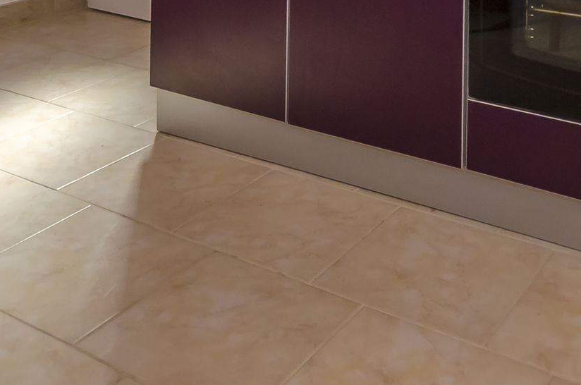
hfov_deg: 38.7
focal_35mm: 51
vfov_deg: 20.8
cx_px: 364
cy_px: -251
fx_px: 821
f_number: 7.1
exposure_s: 1/100
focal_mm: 10
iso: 250
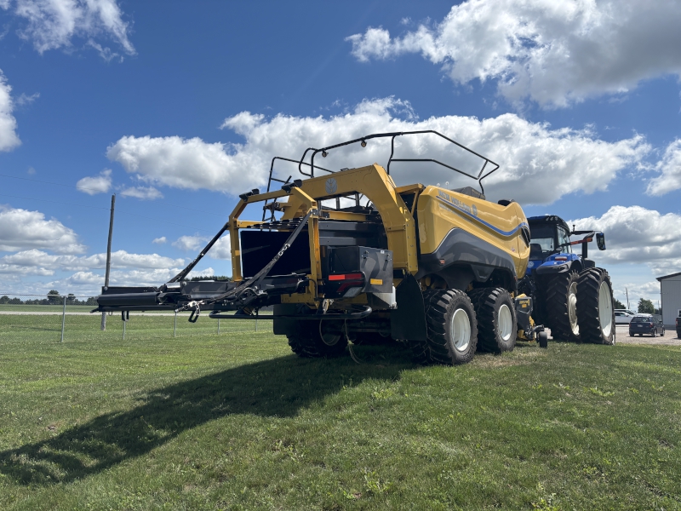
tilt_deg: +6.0
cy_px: 256
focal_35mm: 26
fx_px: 511
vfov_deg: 53.1
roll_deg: -2.5
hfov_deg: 67.3
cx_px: 340
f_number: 1.6
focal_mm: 5.96
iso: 50
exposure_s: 1/5952
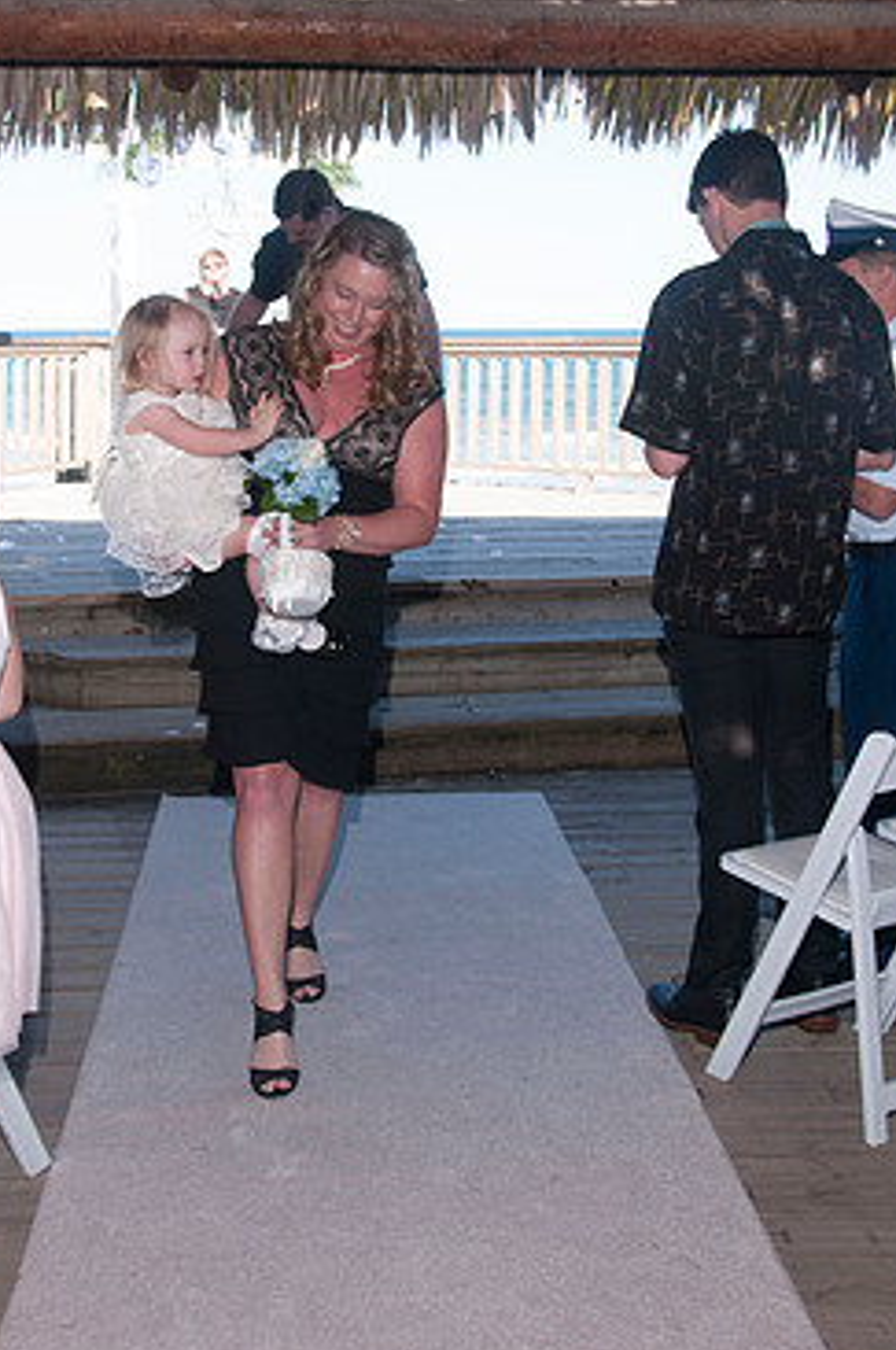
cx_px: 382
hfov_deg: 28.0
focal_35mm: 48
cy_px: 550
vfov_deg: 41.0
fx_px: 1797
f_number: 5.6
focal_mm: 26
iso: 100
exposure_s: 1/250
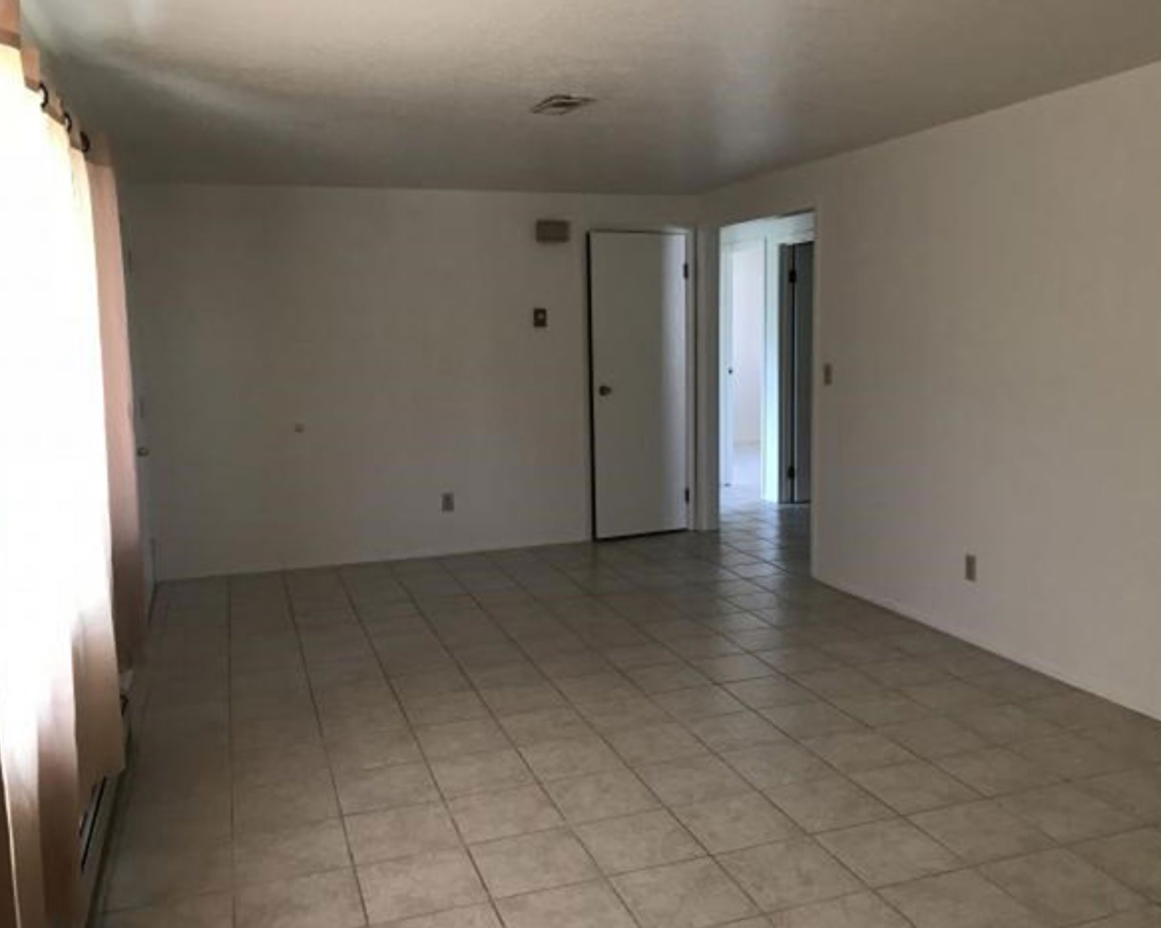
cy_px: 466
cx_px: 613
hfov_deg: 58.7
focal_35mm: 30
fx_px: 1030
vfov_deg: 48.5
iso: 32
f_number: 1.8
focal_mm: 3.99
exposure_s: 1/18
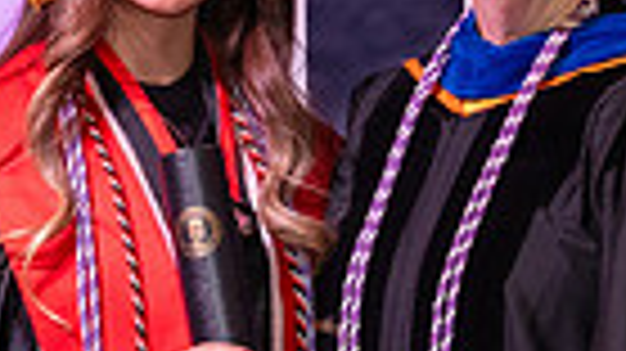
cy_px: 333
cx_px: -41
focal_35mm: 287
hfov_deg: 7.5
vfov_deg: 4.2
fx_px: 4761
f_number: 5.6
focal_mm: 52
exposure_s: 1/160
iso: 1250
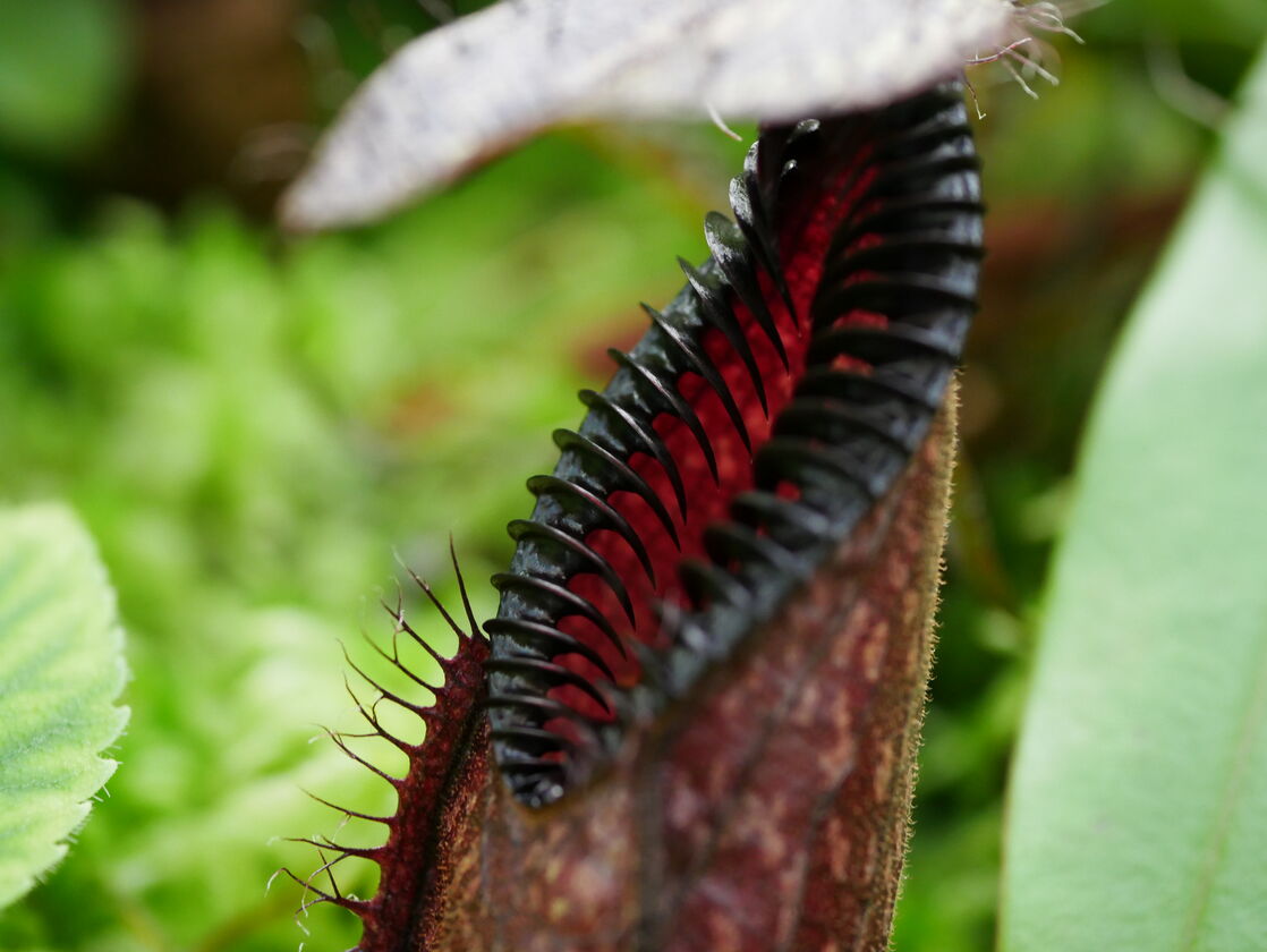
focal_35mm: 60
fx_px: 2198
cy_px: 476
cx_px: 634
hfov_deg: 32.2
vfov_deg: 24.4
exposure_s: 1/125
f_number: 2.8
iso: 1600
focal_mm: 30
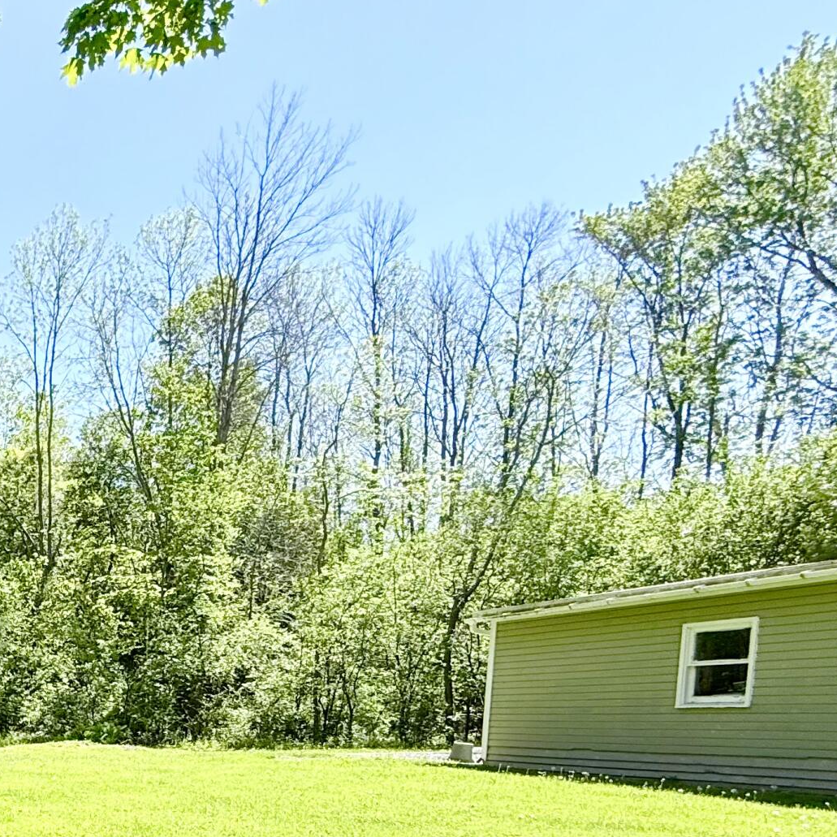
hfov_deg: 32.6
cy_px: 816
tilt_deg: -3.0
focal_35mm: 36
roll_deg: +0.8
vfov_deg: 40.9
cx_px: -286
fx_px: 985
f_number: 2.2
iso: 50
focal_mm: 2.22
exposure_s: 1/799
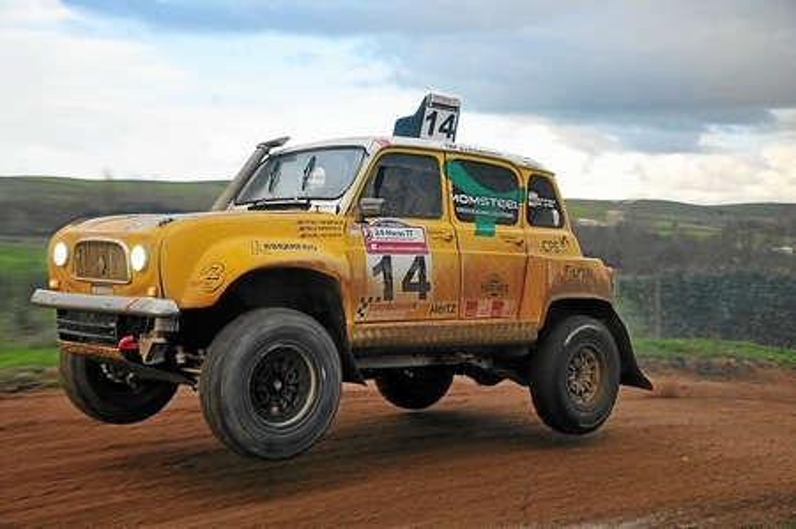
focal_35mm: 63
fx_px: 1391
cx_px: 398
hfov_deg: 31.9
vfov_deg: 21.5
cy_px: 264
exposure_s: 1/500
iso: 500
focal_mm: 42
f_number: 4.8
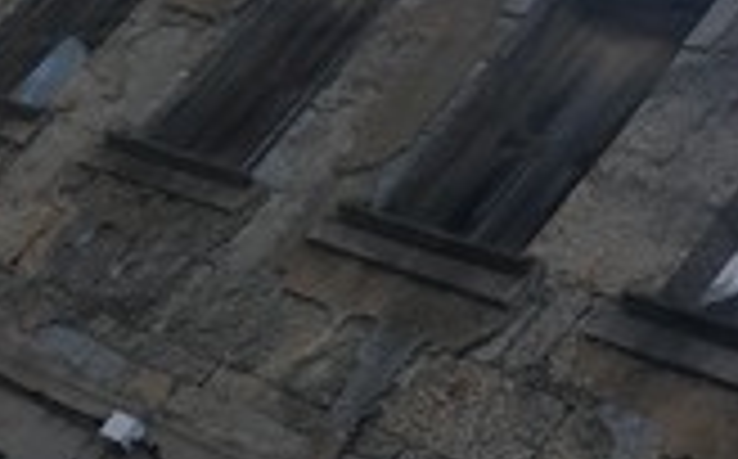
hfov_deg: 22.0
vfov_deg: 13.8
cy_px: 398
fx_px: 1888
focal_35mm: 94
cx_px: 500
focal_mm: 4.15
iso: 25
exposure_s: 1/185
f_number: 2.2
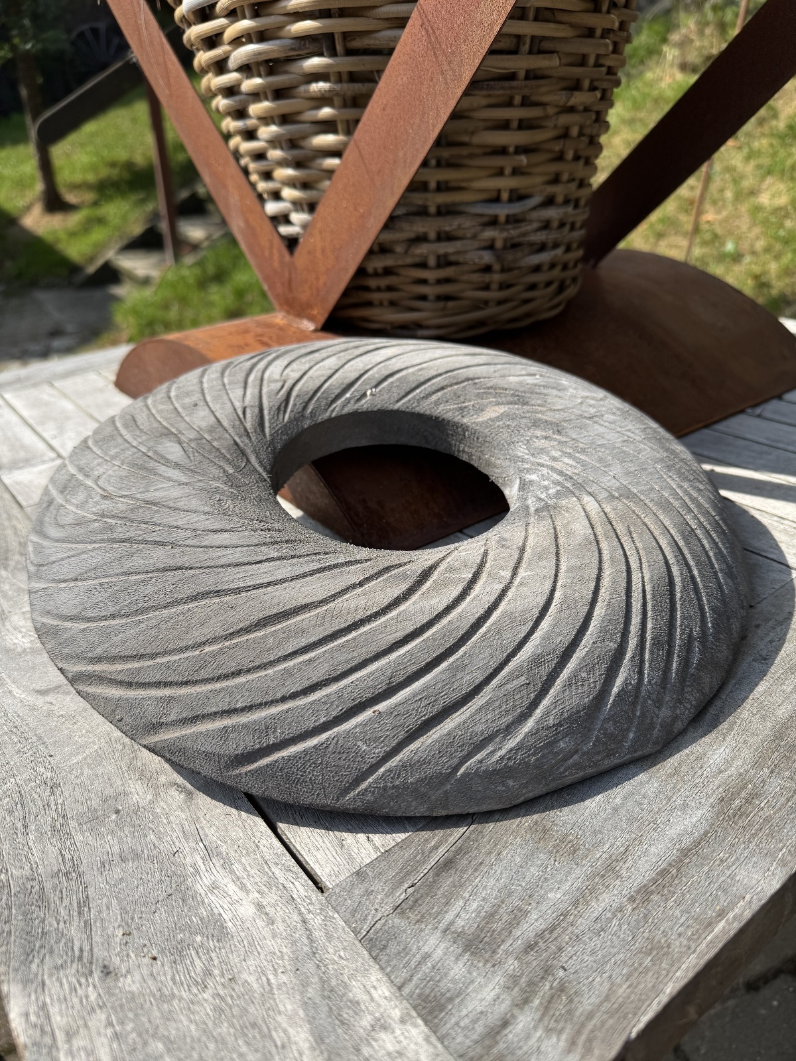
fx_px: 736
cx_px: 398
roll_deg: +1.3
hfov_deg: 56.8
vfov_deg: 71.6
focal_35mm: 24
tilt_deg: -28.1
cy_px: 530
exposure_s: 1/3247
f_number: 1.78
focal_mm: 6.76
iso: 80
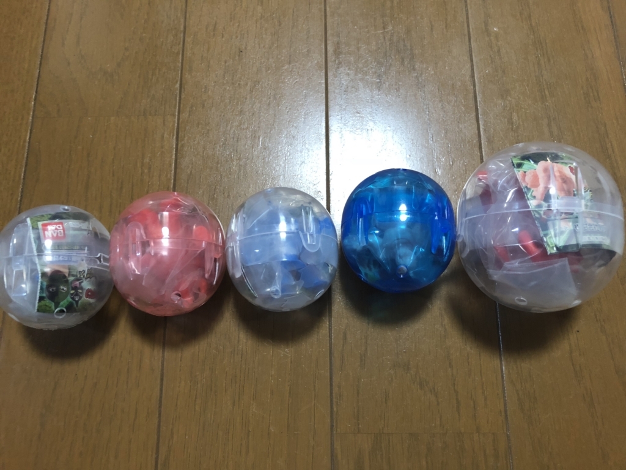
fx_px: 524
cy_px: 235
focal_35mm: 29
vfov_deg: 48.2
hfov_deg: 61.7
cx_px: 313
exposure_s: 1/7
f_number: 1.8
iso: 100
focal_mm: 3.99
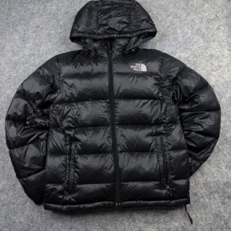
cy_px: 109
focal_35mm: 29
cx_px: 113
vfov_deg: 55.6
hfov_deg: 55.6
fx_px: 219
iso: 50
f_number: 1.78
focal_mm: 6.76
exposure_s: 1/121
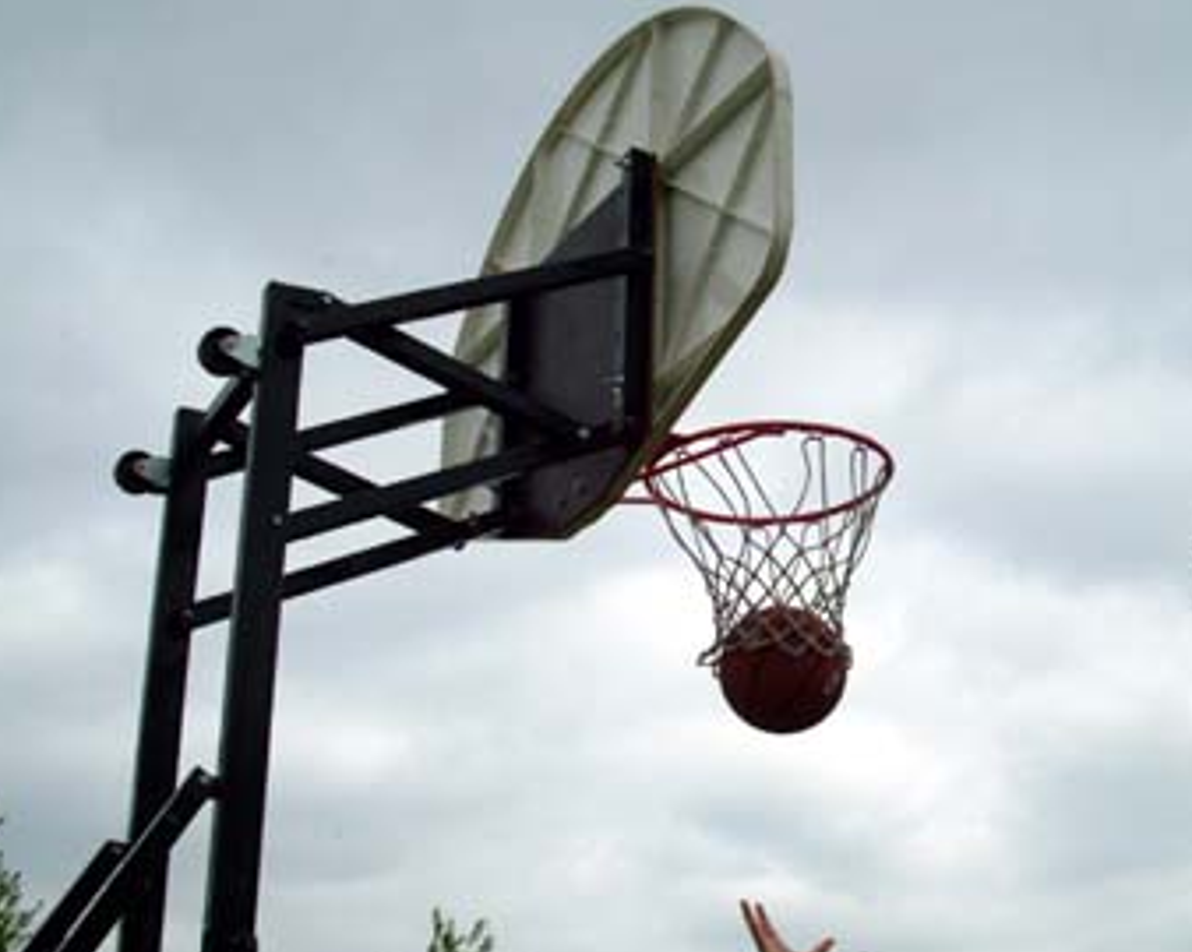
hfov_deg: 36.6
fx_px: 1785
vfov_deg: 29.9
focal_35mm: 51
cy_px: 465
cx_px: 769
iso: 400
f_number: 11
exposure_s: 1/500
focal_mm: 27
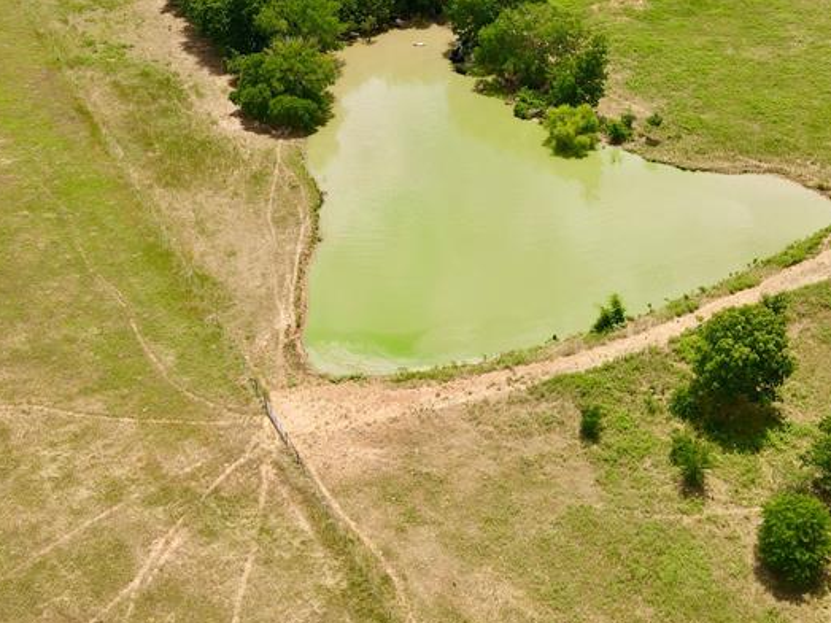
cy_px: 149
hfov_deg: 40.4
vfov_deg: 30.3
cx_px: 448
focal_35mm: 47
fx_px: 1128
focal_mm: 4.5
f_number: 2.8
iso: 100
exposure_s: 1/640
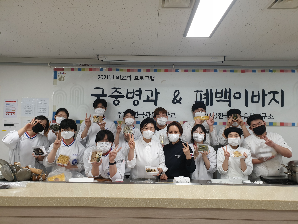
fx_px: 224
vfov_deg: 53.1
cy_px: 112
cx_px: 149
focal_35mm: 26
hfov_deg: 67.3
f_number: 2.4
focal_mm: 4.3
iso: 100
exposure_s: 1/60
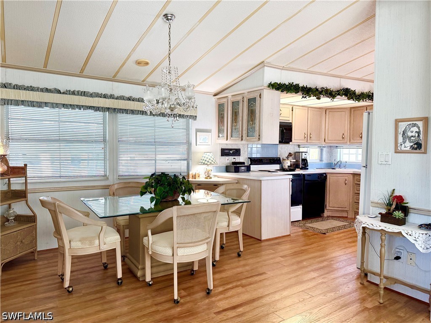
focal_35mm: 24
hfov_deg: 71.6
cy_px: 162
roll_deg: -1.2
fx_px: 299
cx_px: 216
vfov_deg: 56.8
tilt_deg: -2.2
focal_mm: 6.76
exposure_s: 1/229
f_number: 1.78
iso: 125
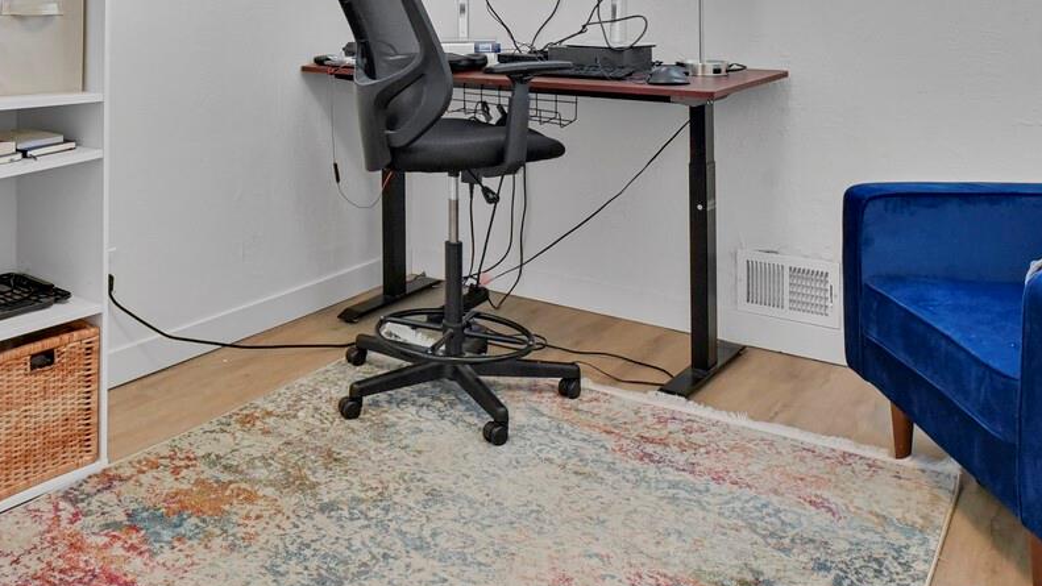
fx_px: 995
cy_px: -4
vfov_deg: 30.5
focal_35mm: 36
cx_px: 263
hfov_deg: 52.9
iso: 9000
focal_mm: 17
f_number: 8
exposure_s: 1/20
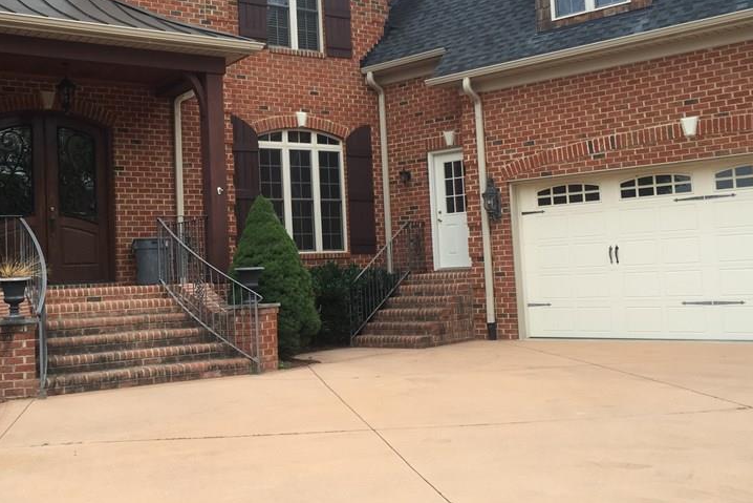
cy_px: 212
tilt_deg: +4.0
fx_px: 900
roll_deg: +2.8
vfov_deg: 31.1
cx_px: 283
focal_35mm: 43
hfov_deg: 45.1
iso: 32
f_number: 2.2
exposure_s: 1/123
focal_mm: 4.15
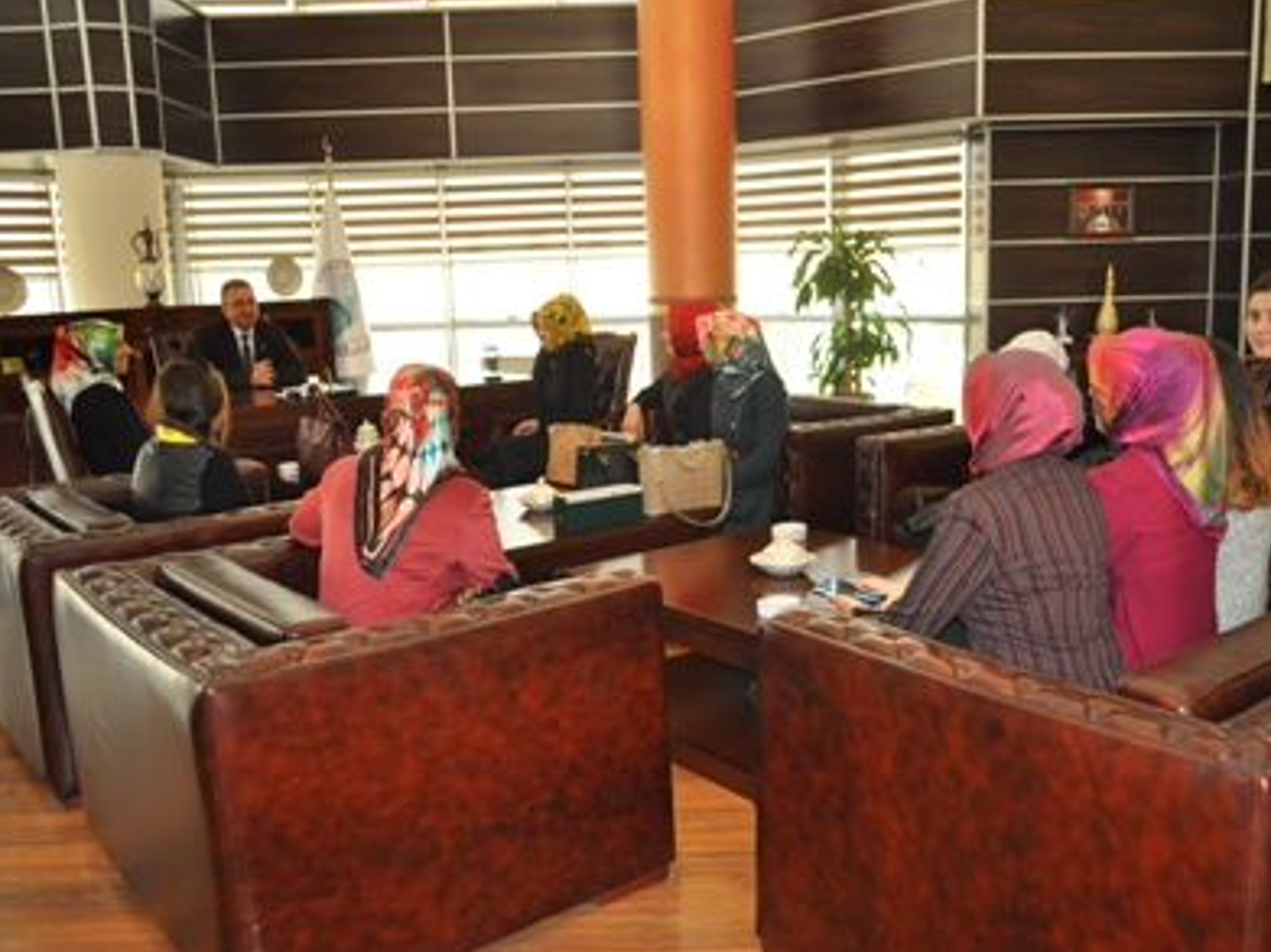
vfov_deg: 42.9
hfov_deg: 55.3
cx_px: 689
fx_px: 1211
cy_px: 478
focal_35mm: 33
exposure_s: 1/60
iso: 800
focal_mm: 20
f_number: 3.8
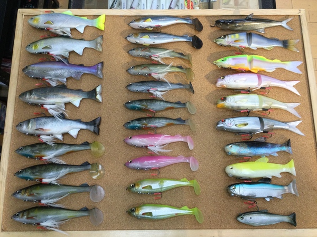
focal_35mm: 31
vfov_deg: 45.4
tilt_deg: -78.1
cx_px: 158
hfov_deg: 58.4
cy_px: 118
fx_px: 284
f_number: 2.4
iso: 32
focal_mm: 3.3
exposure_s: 1/30
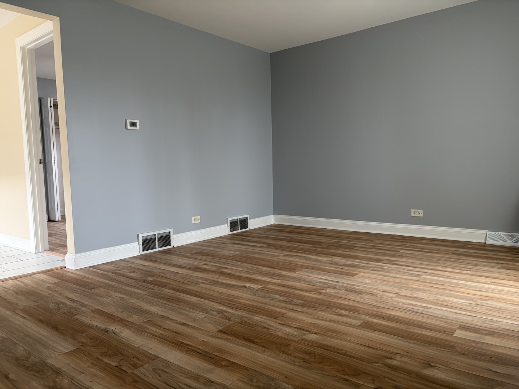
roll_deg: +2.1
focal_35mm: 26
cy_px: 194
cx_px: 260
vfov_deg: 53.1
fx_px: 390
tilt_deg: -3.3
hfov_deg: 67.3
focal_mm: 5.96
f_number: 1.6
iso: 160
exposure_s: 1/60
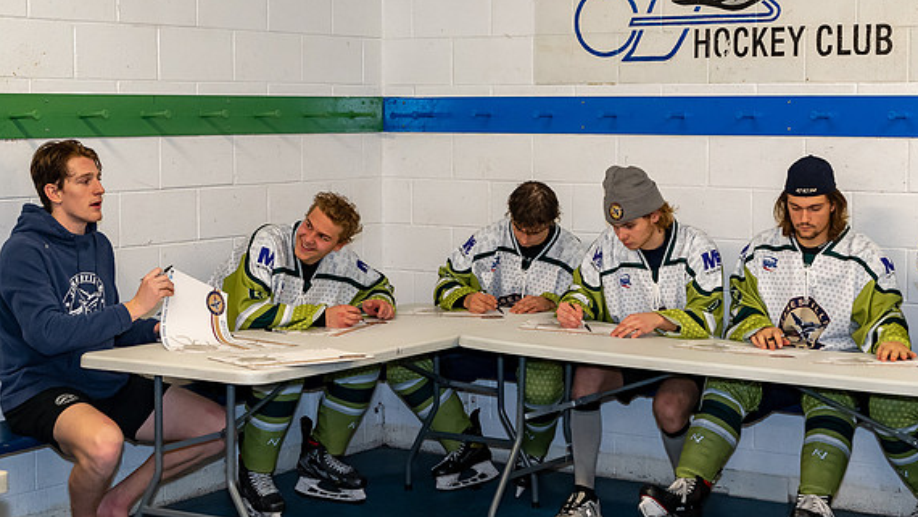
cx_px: 548
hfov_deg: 30.9
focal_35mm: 68
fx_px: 1656
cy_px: 215
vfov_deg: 17.7
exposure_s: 1/160
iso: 1250
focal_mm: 36
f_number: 3.5
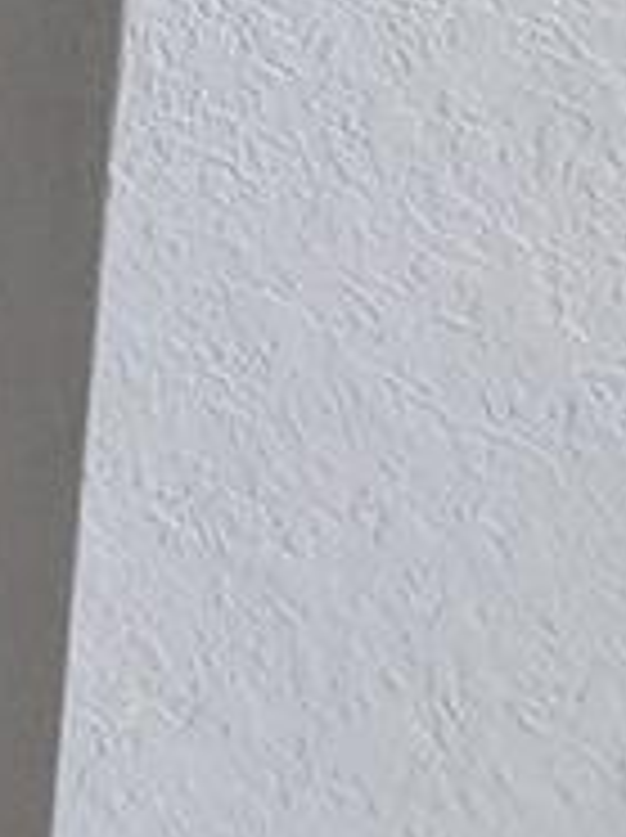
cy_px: -954
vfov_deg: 16.3
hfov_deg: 11.8
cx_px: -1130
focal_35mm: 84
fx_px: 2030
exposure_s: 1/30
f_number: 2.2
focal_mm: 2.2
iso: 500
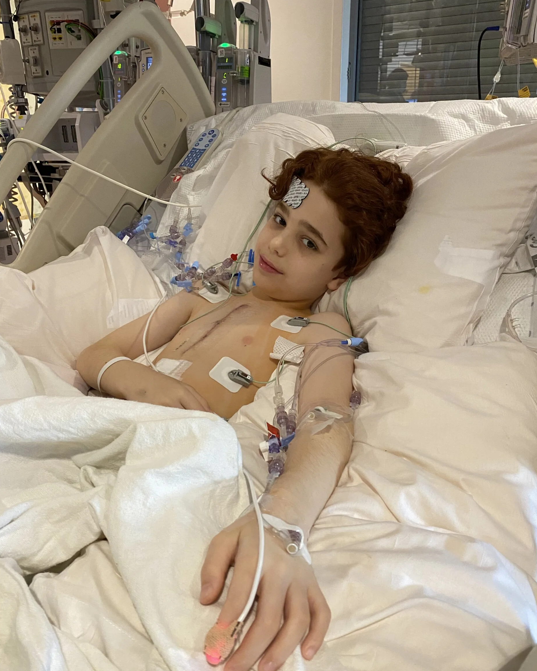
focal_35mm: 28
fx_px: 556
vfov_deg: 62.2
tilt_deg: -21.0
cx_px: 270
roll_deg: +1.1
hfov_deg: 51.5
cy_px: 334
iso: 500
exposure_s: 1/60
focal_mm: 4.25
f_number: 1.8
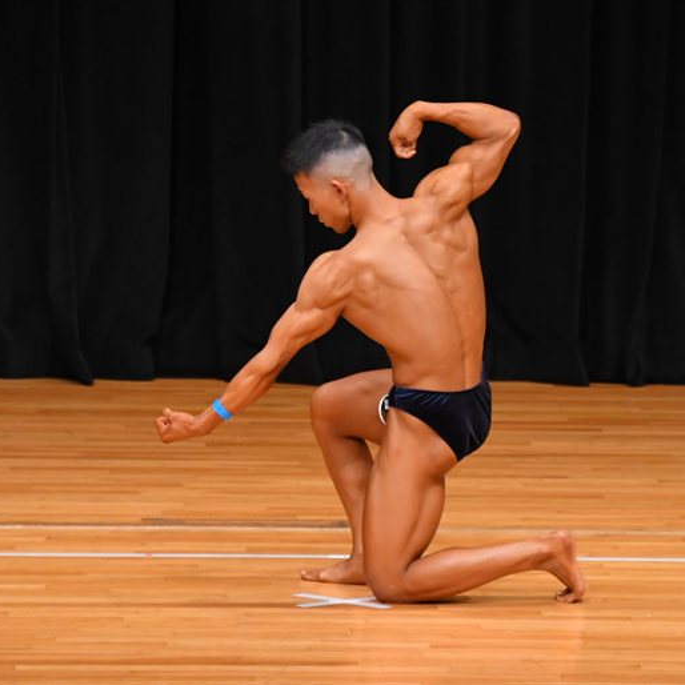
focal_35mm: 442
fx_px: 9896
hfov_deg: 4.0
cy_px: 342
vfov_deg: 4.0
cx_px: 423
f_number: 5.6
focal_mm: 230
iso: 3200
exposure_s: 1/400
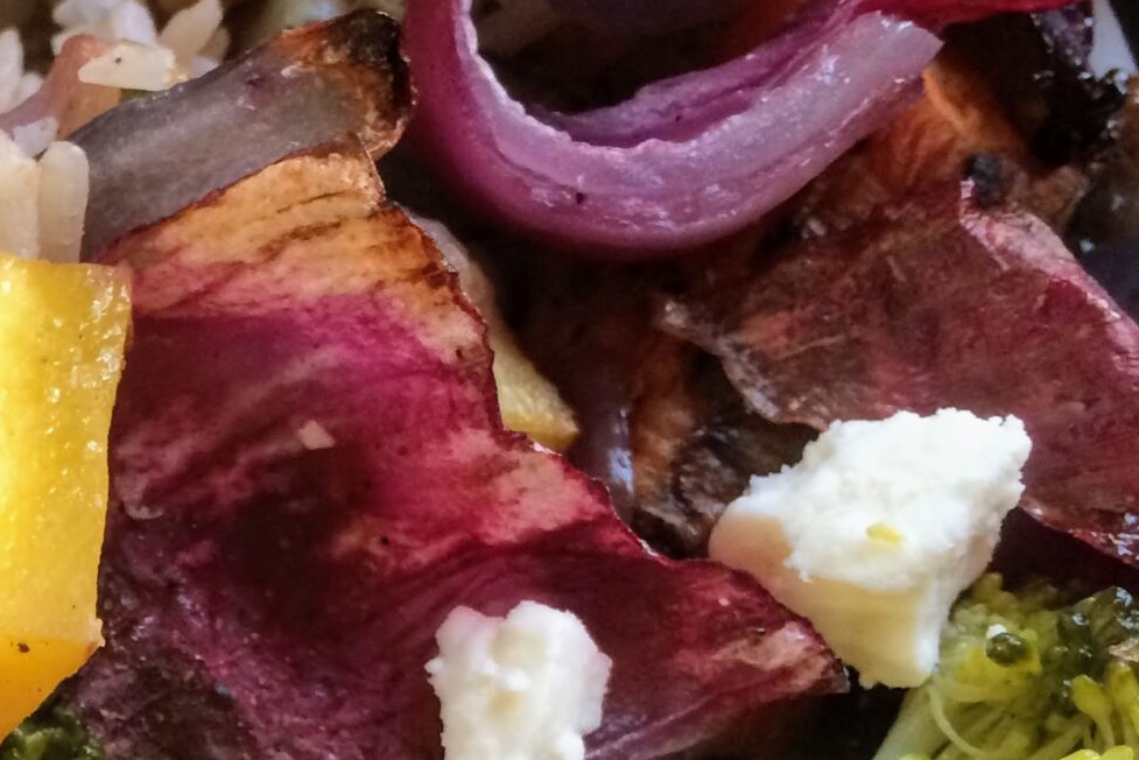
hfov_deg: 23.7
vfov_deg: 17.0
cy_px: 736
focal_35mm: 79
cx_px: -176
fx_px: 2500
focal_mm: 4.15
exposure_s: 1/30
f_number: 2.2
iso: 125
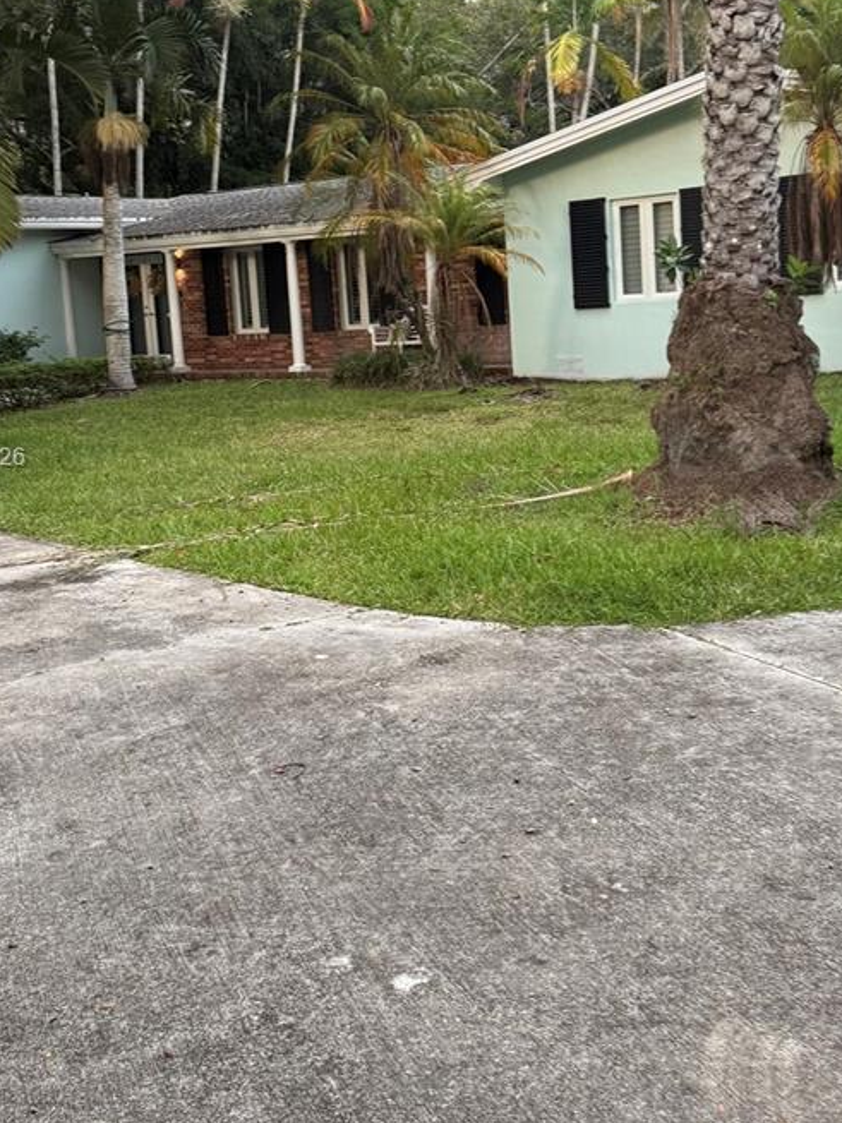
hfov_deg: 32.8
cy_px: 459
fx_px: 1427
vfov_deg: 42.8
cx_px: 480
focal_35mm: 44
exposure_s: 1/100
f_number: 1.78
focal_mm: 6.76
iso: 200
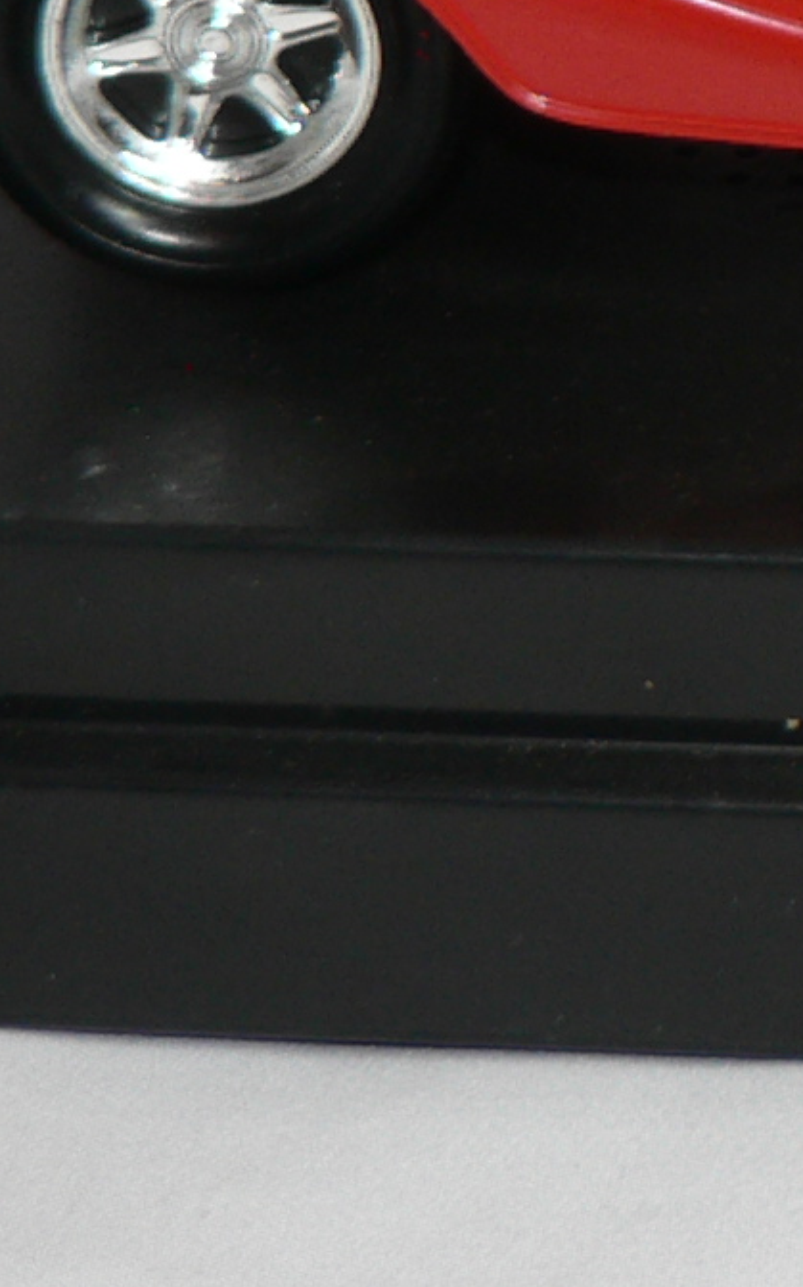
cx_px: 1533
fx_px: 6517
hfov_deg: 6.8
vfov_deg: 11.0
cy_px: -320
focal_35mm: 186
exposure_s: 1/60
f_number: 2.8
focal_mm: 7.7
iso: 80
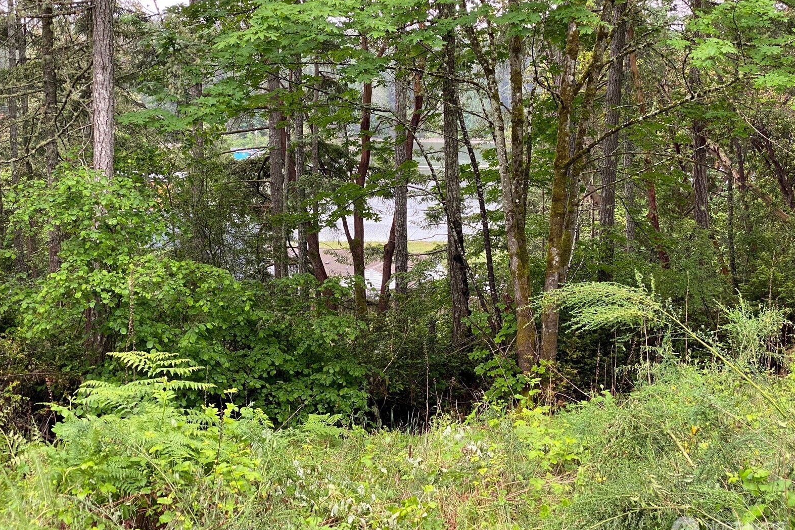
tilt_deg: -6.1
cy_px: 248
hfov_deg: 36.2
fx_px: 1215
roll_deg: -0.5
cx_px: 398
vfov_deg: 24.6
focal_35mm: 55
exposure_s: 1/121
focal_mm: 6
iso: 80
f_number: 2
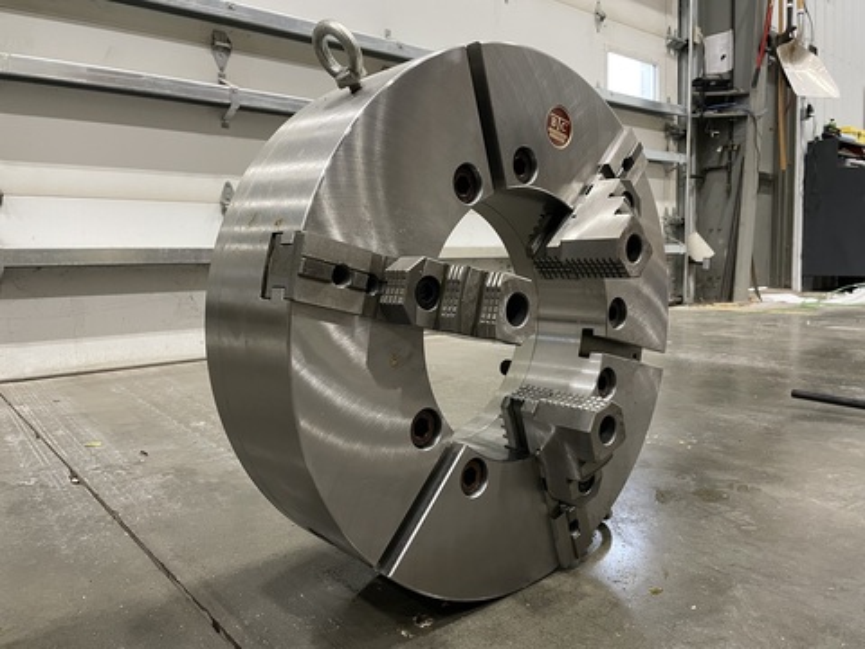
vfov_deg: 53.1
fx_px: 650
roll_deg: +1.4
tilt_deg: -5.9
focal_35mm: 26
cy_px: 324
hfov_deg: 67.3
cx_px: 432
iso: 320
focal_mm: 4.2
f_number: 1.6
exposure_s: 1/60
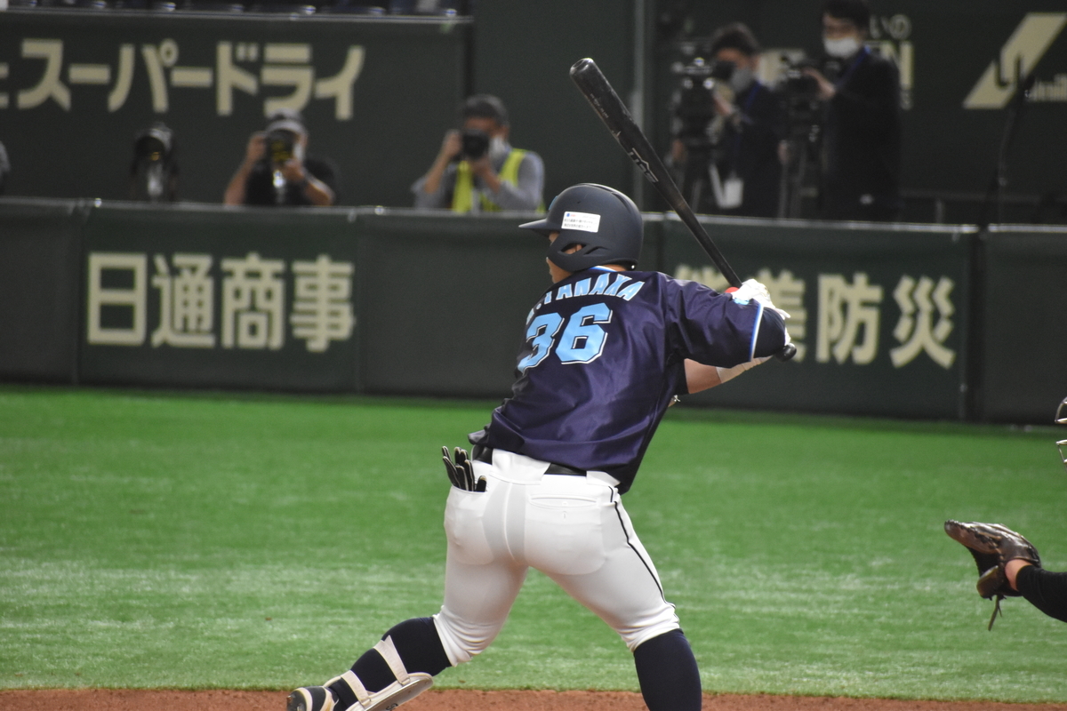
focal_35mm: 450
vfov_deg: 3.1
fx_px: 13336
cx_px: 534
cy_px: 356
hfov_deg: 4.6
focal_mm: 300
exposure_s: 1/250
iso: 3200
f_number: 6.3
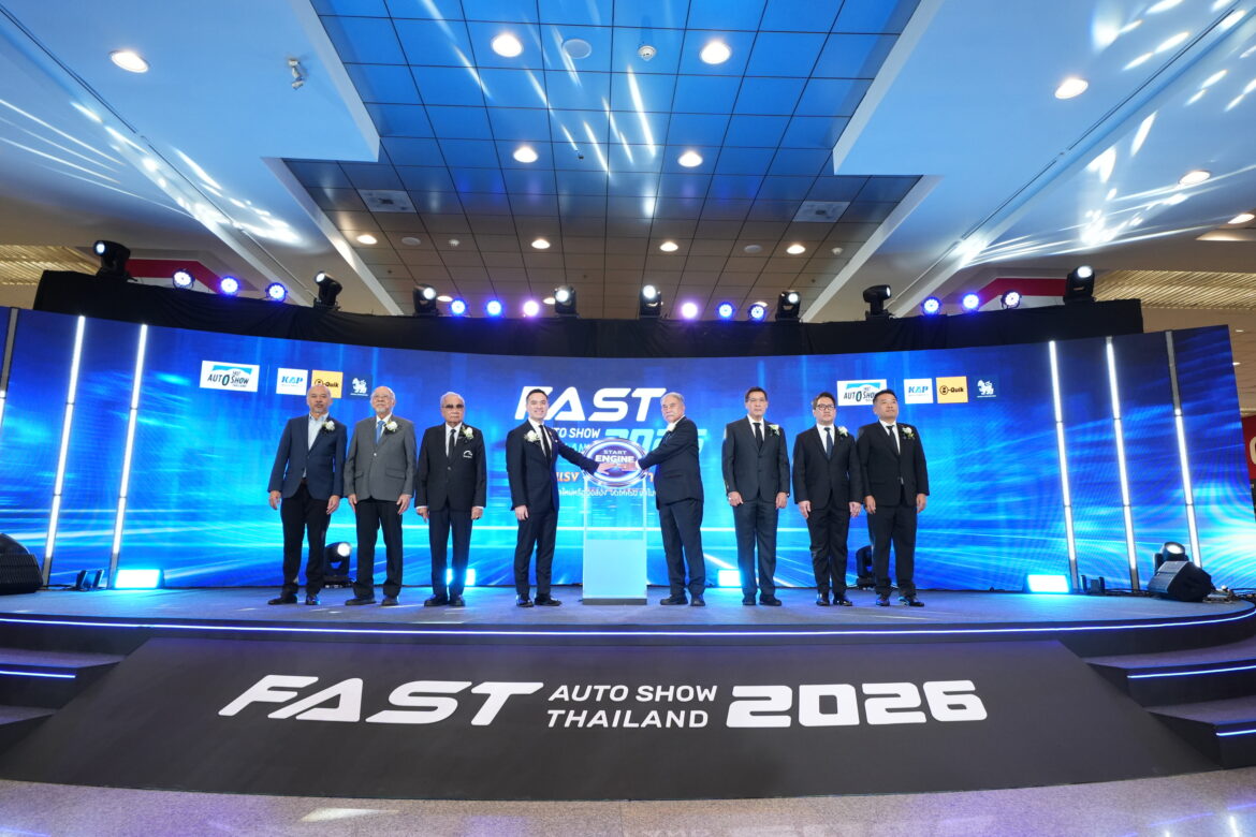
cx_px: 628
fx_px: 767
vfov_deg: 57.2
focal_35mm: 22
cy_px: 418
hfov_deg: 78.6
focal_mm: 22
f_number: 6.3
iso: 2500
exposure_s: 1/160
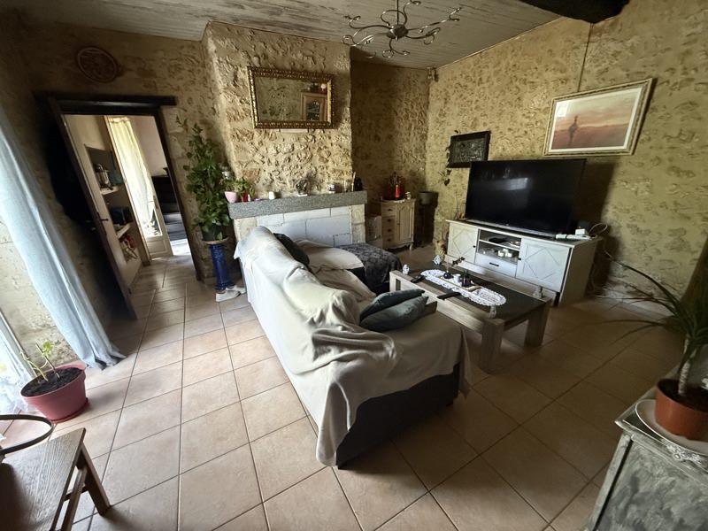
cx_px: 354
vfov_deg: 85.7
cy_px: 266
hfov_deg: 102.1
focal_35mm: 14
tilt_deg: -18.4
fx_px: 286
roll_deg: +2.4
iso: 800
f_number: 2.2
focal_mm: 2.22
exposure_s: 1/60
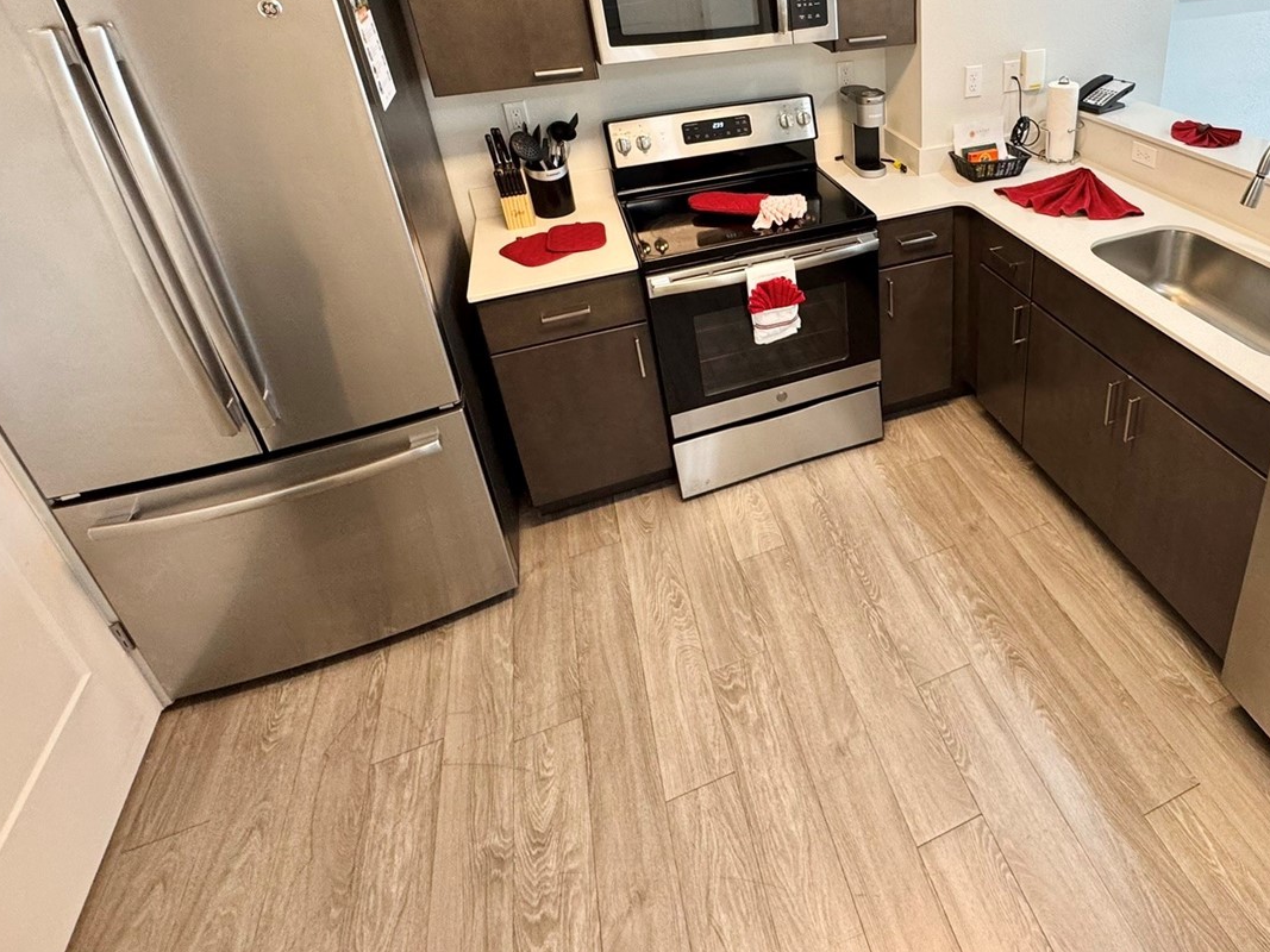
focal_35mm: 21
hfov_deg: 76.0
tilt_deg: -24.8
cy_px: 249
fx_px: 770
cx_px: 865
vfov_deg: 60.3
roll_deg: +2.6
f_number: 2.2
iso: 160
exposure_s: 1/60
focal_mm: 2.22
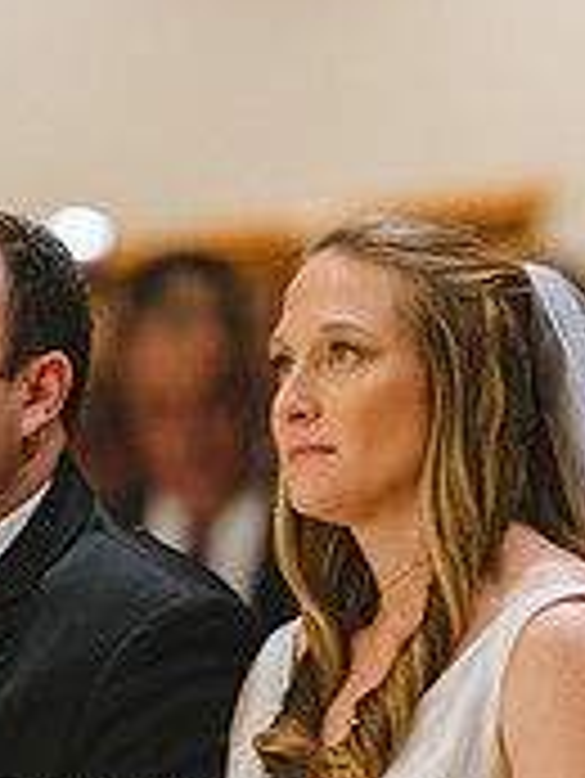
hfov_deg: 2.3
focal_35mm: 646
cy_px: 672
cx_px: 99
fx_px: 14538
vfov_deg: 3.1
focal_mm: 200
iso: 3200
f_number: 2.8
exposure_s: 1/160
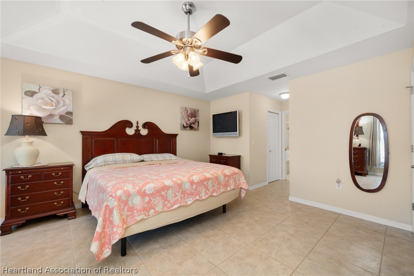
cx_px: 207
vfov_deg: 81.2
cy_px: 138
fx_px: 161
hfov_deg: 104.3
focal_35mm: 14
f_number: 11
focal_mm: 14
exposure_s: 1/3
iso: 400
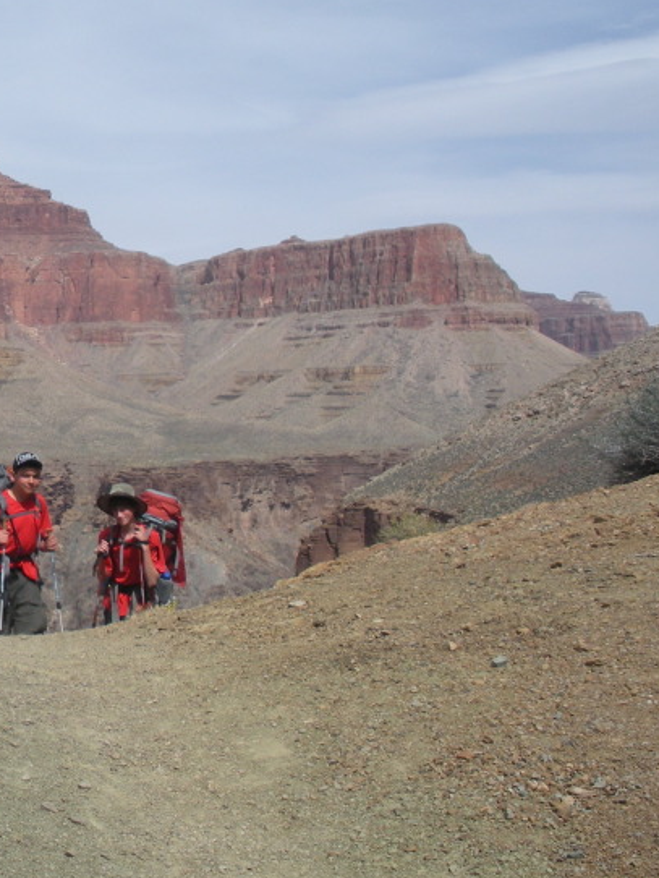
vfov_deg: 28.4
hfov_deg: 20.6
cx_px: -74
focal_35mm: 68
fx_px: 1725
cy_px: 305
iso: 64
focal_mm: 6.3
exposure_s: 1/426
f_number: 5.6
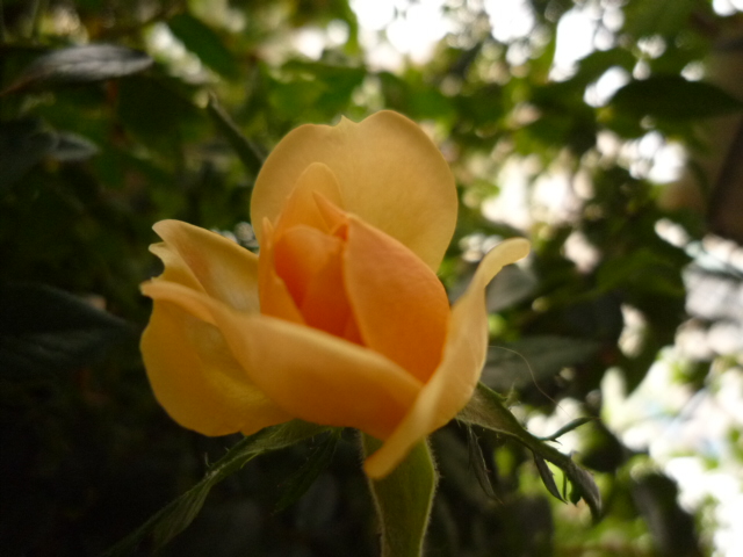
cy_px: 278
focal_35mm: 25
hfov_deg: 69.4
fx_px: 537
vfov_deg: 54.9
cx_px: 372
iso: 320
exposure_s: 1/250
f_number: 2.8
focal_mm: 4.4
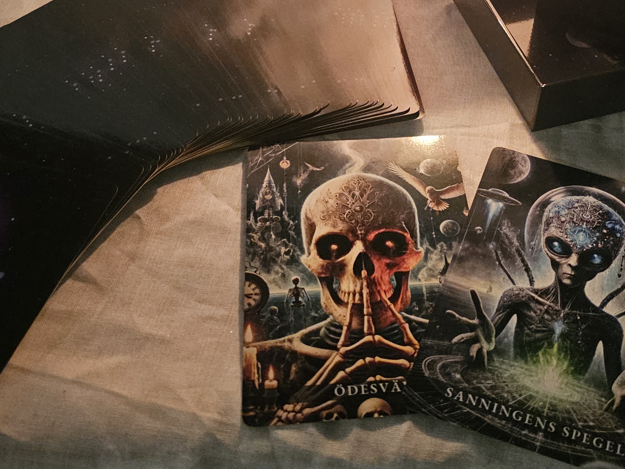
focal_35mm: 47
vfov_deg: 30.3
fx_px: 849
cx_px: 402
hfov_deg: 40.1
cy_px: 111
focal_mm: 6.3
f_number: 1.7
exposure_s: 1/25
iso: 800
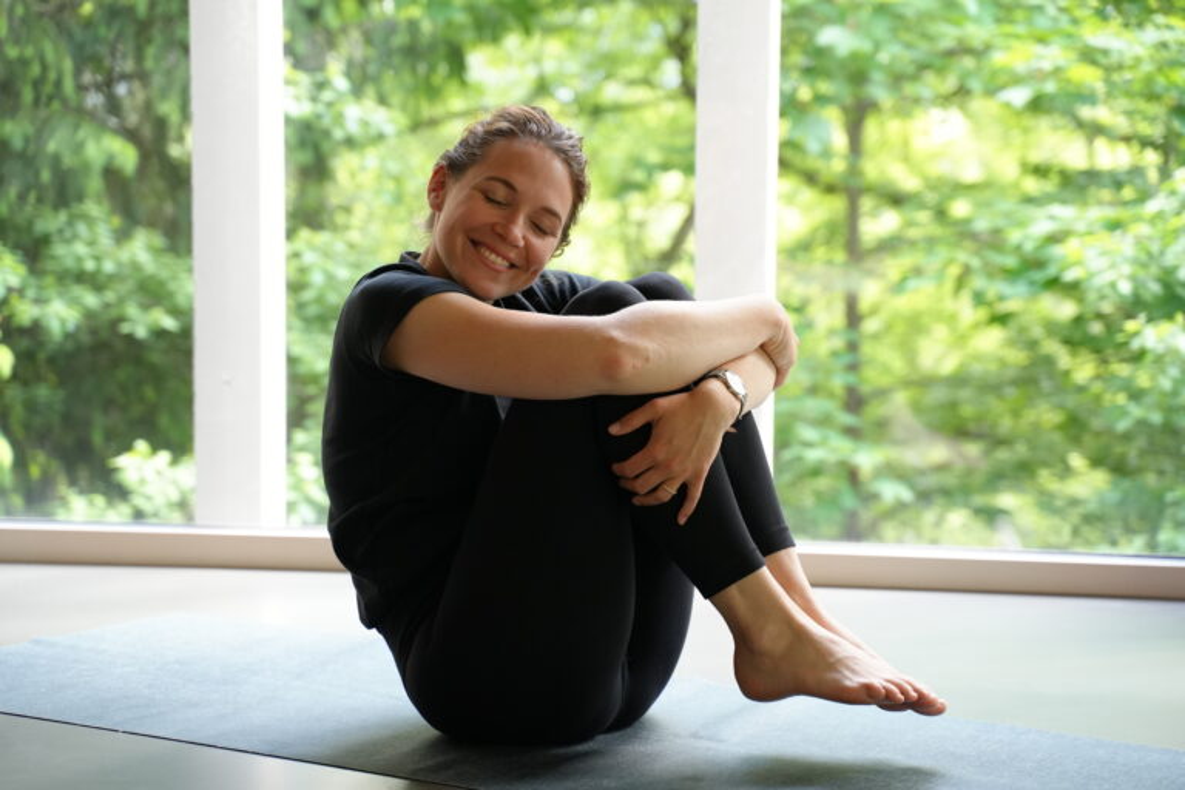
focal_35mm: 75
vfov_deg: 18.2
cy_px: 395
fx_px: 2469
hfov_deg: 27.0
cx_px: 592
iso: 2500
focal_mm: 75
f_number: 4
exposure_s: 1/160
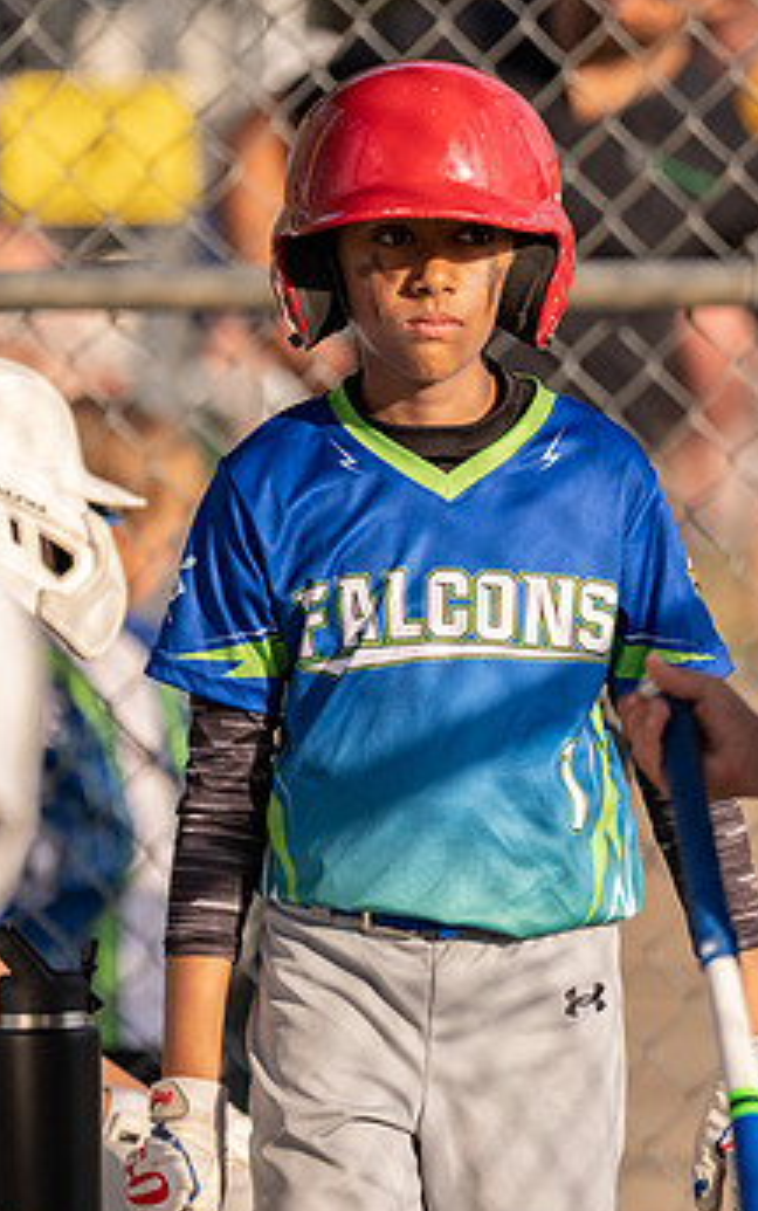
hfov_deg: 3.6
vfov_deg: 5.8
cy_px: 579
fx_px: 12016
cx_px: 449
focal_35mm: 364
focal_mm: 197
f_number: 2.8
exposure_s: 1/5000
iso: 500
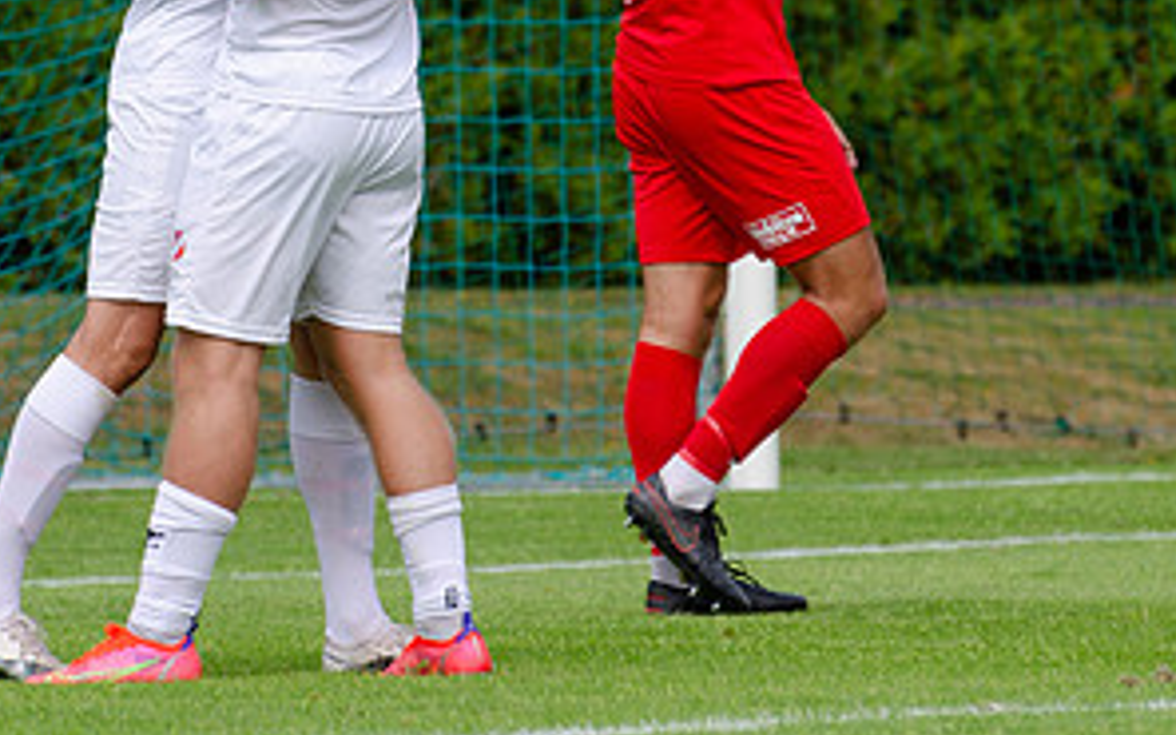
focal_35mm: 670
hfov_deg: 3.1
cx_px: 203
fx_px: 21473
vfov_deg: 2.0
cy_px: 20
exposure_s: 1/800
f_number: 5.3
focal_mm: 220
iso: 110
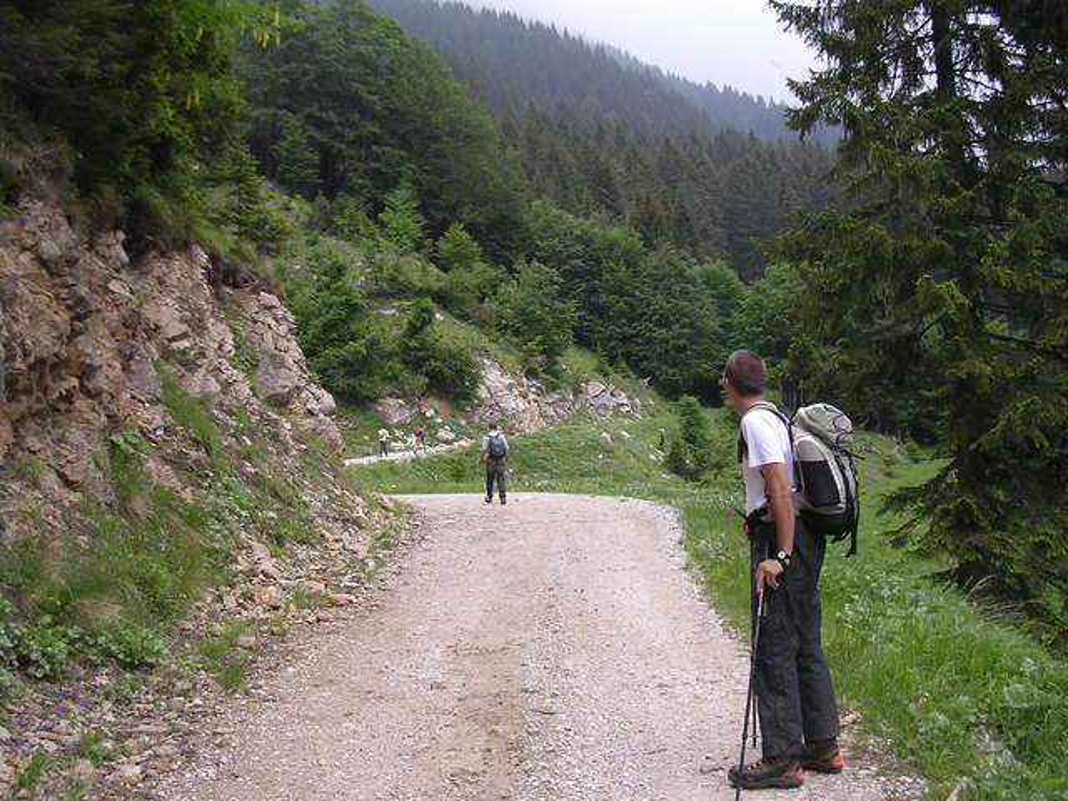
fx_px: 1172
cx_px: 534
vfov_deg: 37.7
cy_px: 400
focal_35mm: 38
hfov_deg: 49.0
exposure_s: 1/250
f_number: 2.8
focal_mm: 5.8
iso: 100
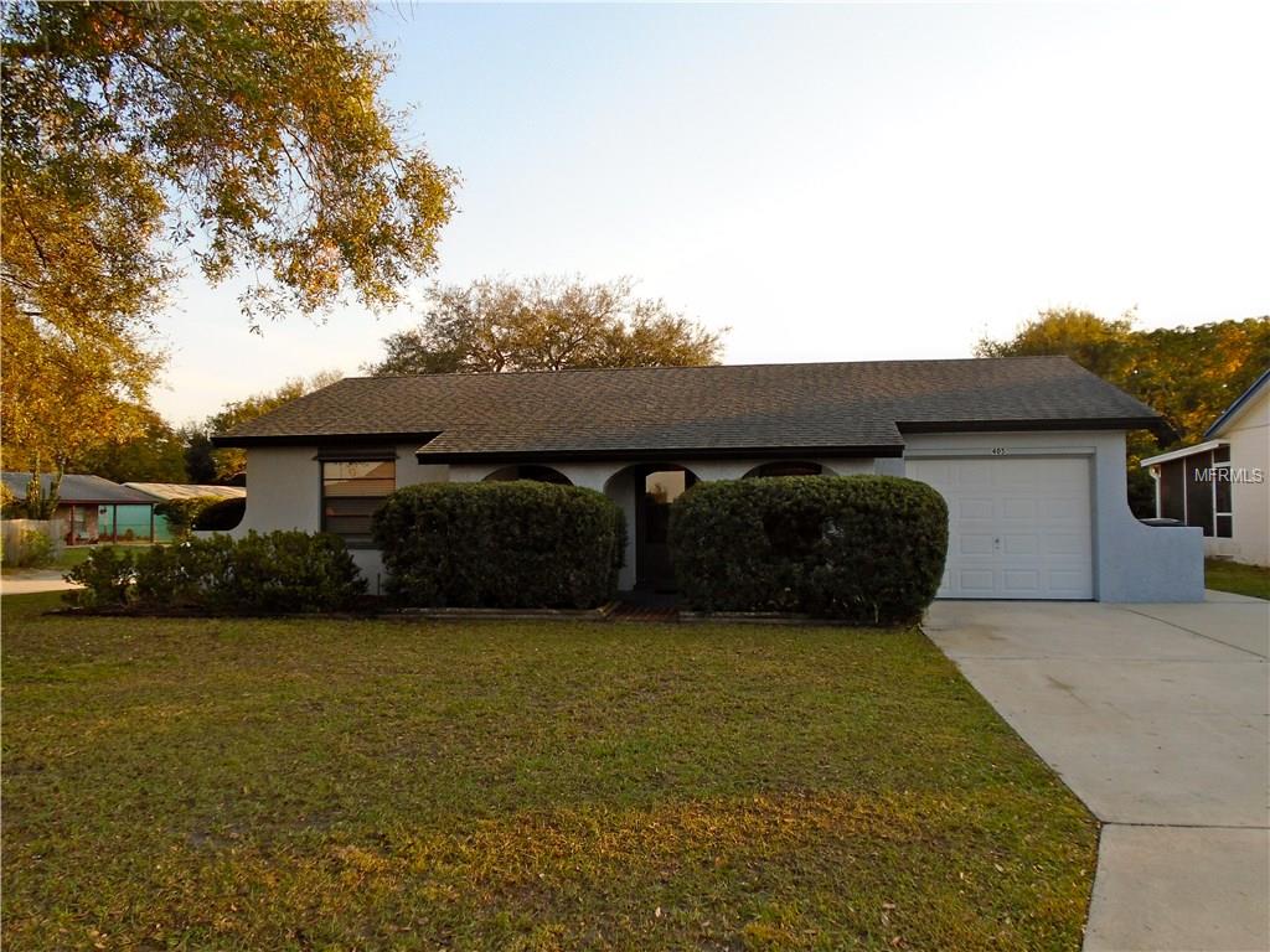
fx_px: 954
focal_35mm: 26
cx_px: 635
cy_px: 476
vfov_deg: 53.1
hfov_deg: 67.3
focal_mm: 4.6
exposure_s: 1/320
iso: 100
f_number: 3.2
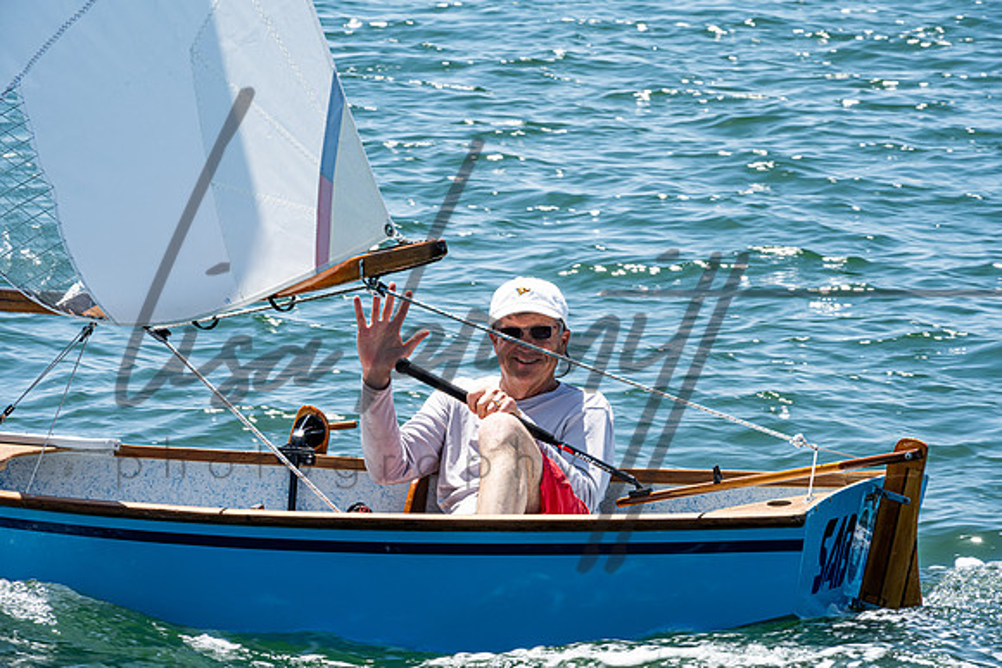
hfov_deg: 10.3
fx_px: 5568
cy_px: 334
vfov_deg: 6.9
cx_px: 501
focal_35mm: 200
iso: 250
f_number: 18
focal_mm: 200
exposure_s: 1/200
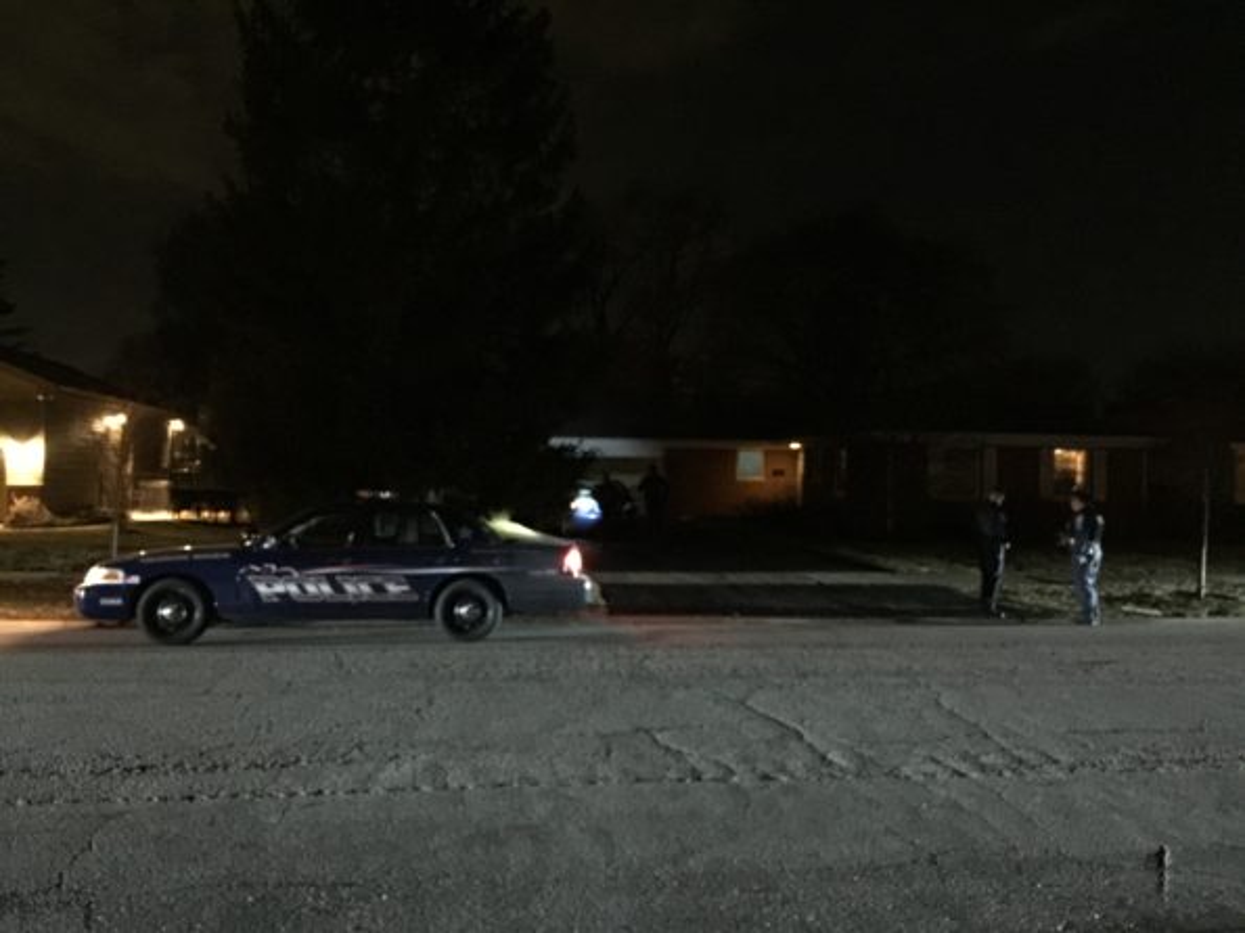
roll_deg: -0.8
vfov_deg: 48.2
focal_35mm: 29
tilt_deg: +0.4
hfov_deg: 61.7
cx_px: 622
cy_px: 466
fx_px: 1043
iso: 500
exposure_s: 1/4
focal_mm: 4.15
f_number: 2.2
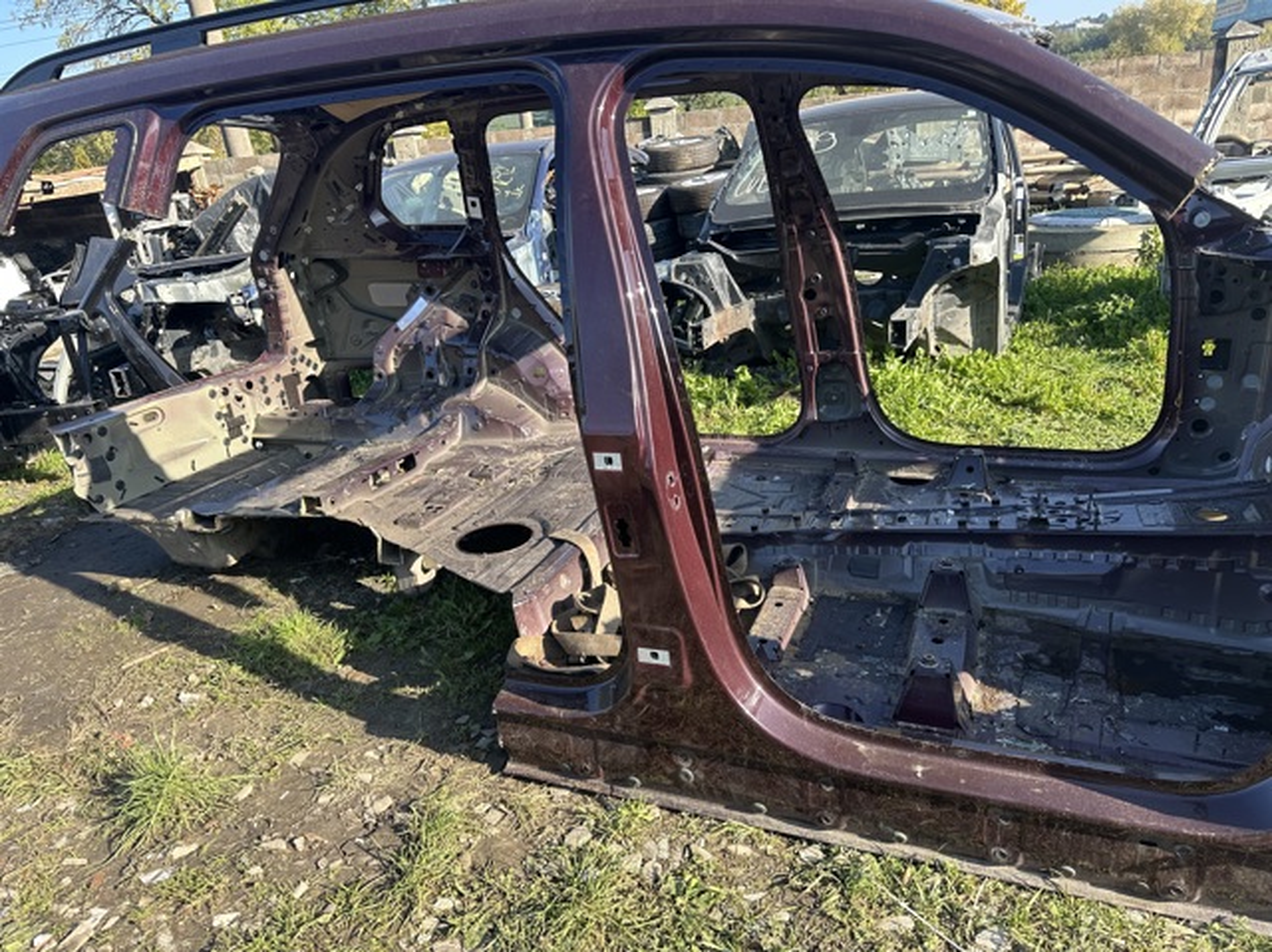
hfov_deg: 71.6
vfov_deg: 56.8
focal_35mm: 24
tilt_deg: -21.9
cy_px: 476
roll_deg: +5.7
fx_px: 881
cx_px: 636
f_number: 1.78
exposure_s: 1/879
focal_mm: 6.86
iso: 80
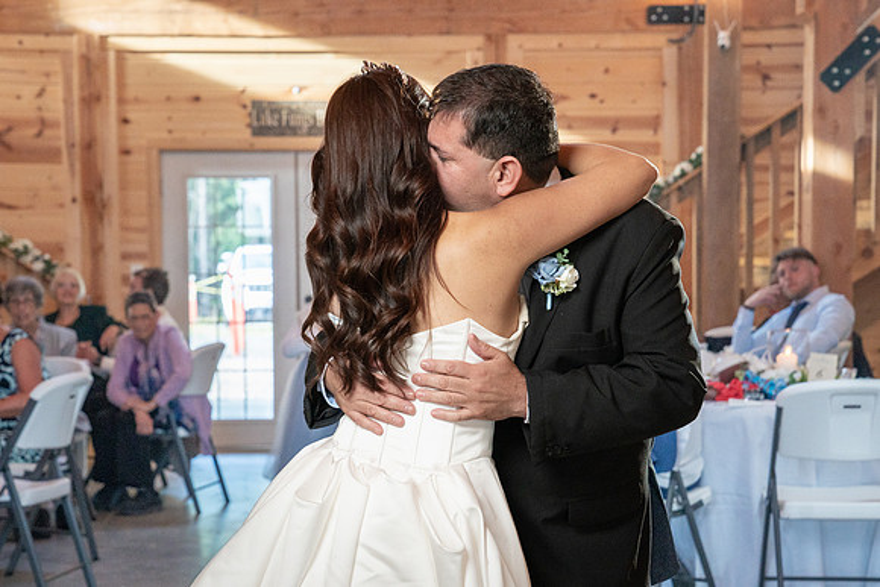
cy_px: 350
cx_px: 411
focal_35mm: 84
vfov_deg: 16.3
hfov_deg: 24.2
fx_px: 2051
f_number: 5.6
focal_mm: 70
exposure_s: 1/200
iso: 2000
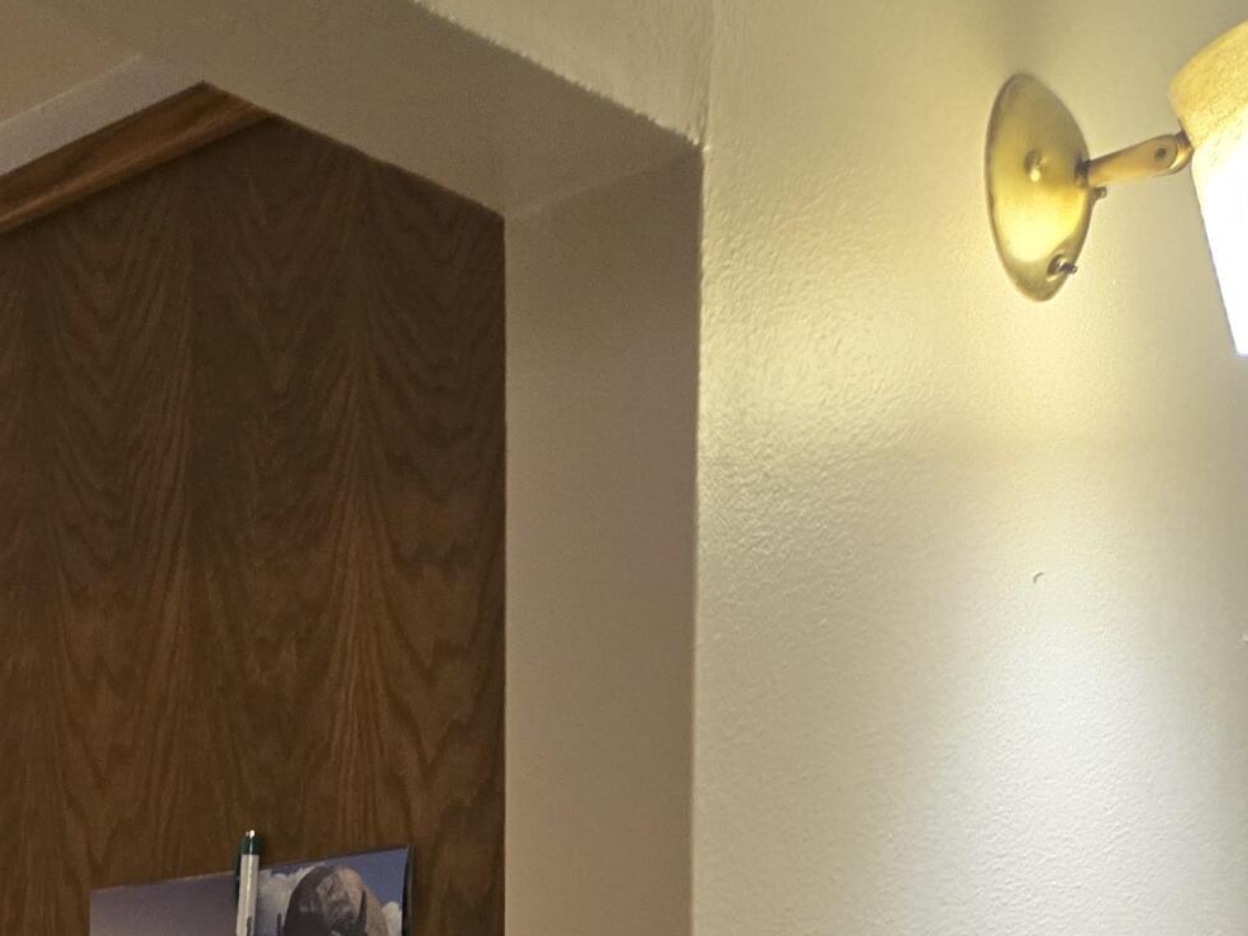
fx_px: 2523
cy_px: 1398
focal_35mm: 70
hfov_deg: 24.9
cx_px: -266
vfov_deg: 18.6
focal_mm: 5.4
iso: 400
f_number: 1.8
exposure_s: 1/120
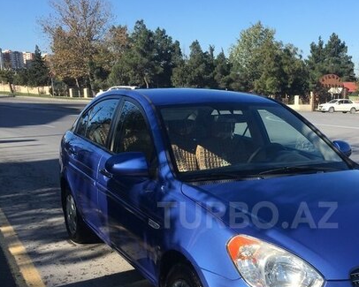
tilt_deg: -13.4
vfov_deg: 32.2
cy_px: 215
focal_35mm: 46
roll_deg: +0.9
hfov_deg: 39.7
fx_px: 489
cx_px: 248
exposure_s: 1/1026
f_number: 2.2
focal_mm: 4.15
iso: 25
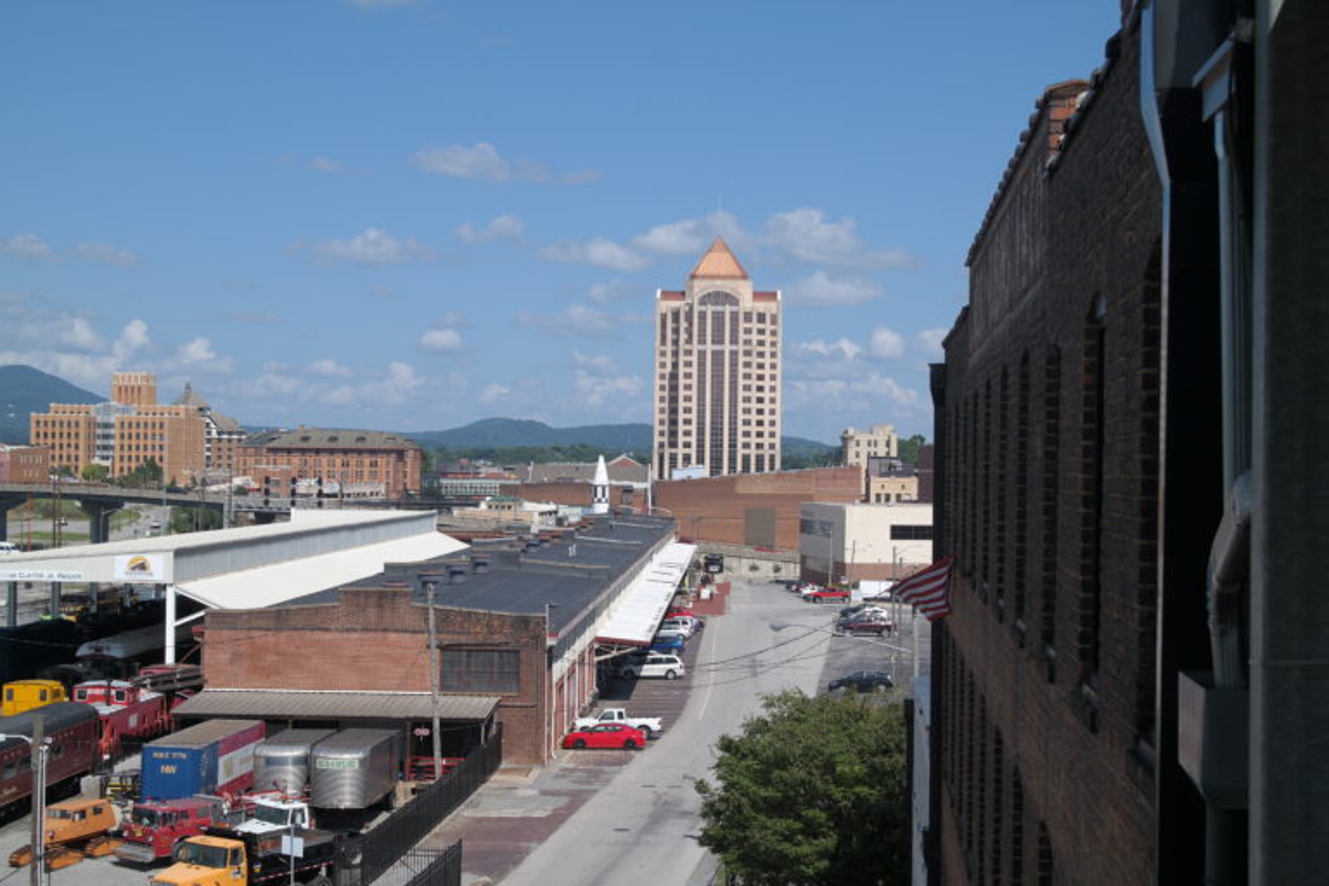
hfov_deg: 34.5
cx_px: 664
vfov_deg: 23.4
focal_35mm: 58
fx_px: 2141
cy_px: 443
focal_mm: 38
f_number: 8
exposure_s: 1/180
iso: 100
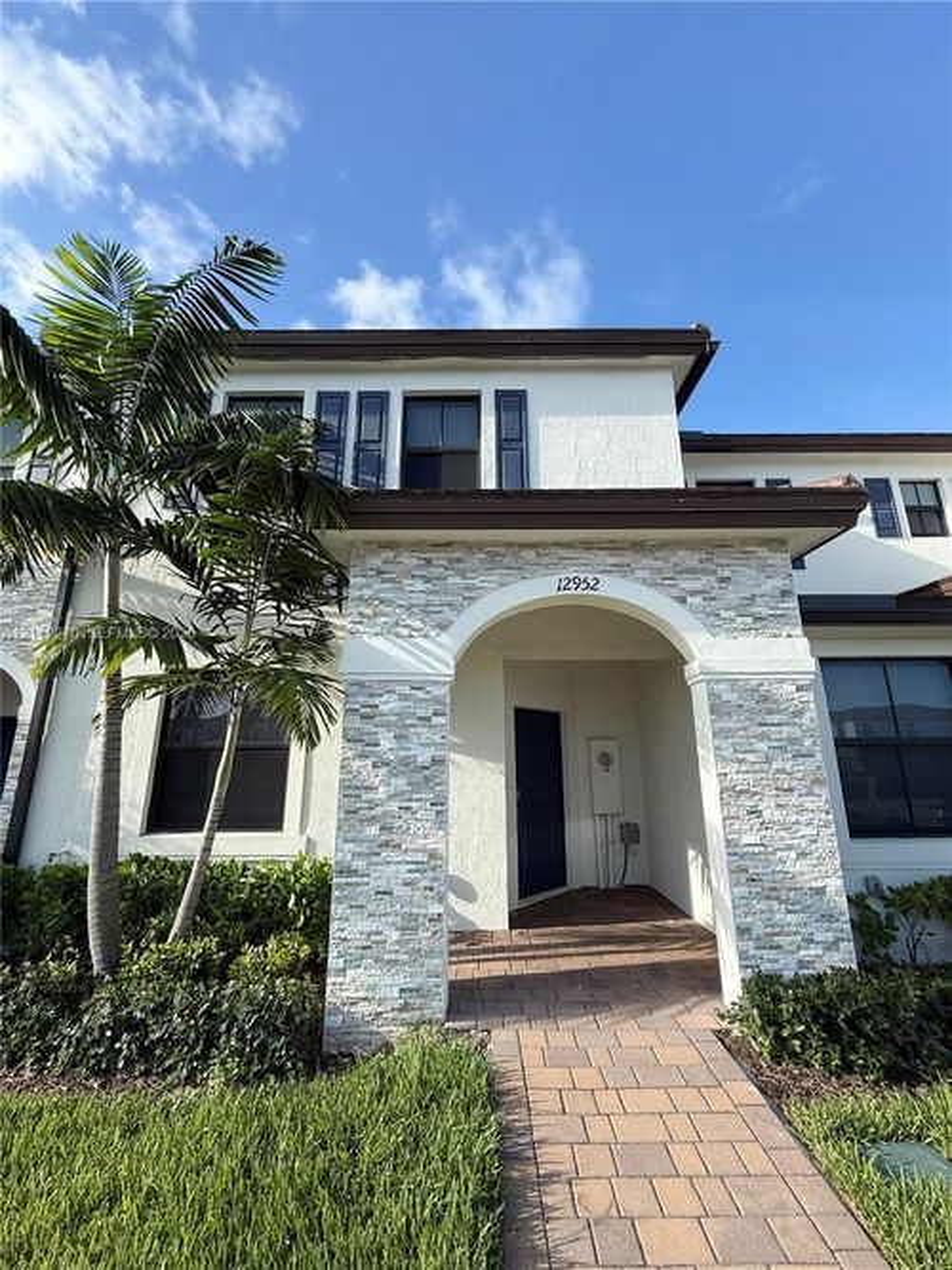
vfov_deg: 102.1
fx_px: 514
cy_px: 635
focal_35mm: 14
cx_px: 476
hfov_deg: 85.7
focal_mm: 2.22
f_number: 2.2
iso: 50
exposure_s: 1/809
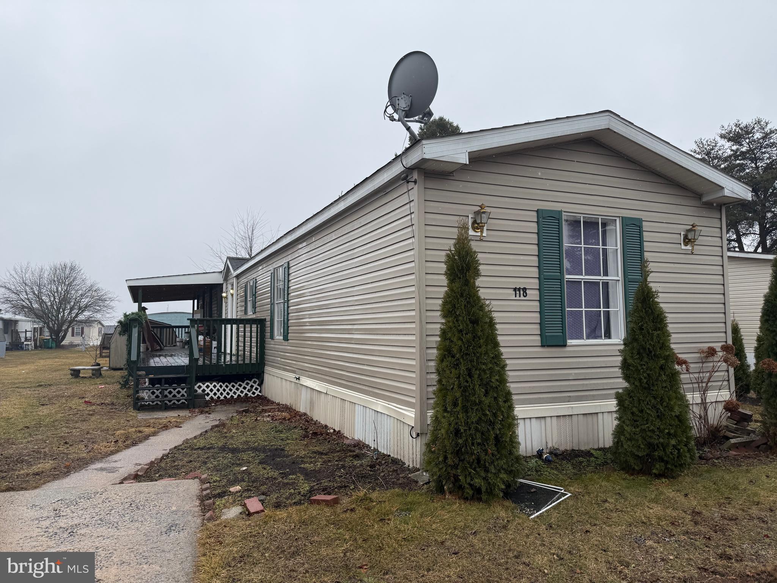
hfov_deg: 71.6
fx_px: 539
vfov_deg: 56.8
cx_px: 388
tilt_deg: +5.4
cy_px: 292
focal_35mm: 24
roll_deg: +0.0
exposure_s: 1/1522
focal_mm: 6.76
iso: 80
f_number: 1.78
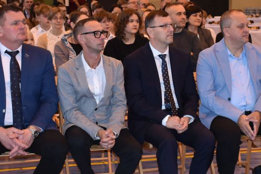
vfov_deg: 15.0
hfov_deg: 22.4
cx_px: 148
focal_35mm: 91
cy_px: 96
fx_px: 660
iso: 800
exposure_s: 1/60
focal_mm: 22
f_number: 4
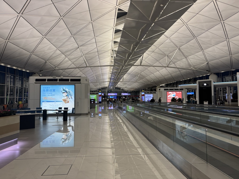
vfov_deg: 56.8
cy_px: 90
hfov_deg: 71.6
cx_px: 120
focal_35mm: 24
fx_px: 166
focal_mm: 6.76
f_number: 1.78
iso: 100
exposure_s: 1/118
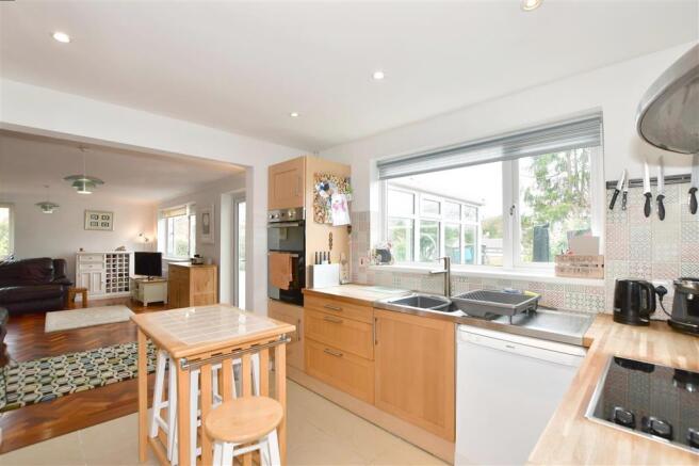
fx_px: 291
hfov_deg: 100.4
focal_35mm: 15
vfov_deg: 77.3
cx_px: 350
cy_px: 233
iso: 400
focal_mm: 10
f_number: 7.1
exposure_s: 1/30
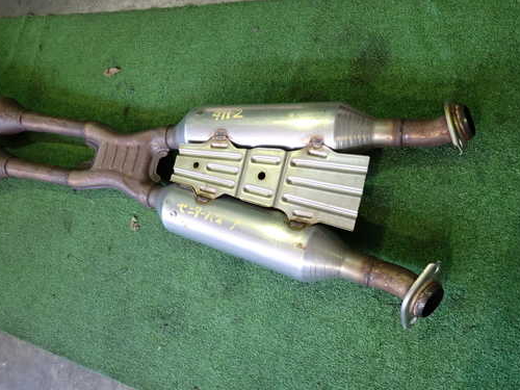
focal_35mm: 30
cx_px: 246
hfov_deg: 59.9
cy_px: 200
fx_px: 451
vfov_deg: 46.8
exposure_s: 1/30
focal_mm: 4.5
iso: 250
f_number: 2
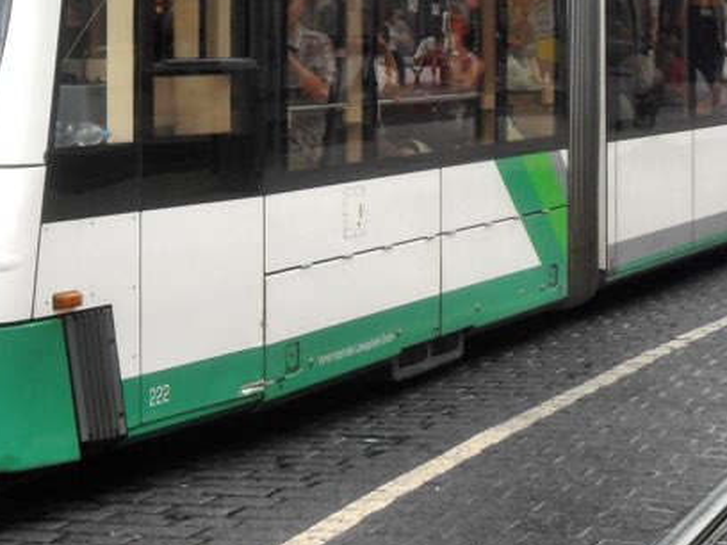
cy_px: 4
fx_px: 2163
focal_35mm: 103
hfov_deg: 19.1
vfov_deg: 14.2
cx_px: 285
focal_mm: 7.5
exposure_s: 1/180
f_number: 3.2
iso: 80
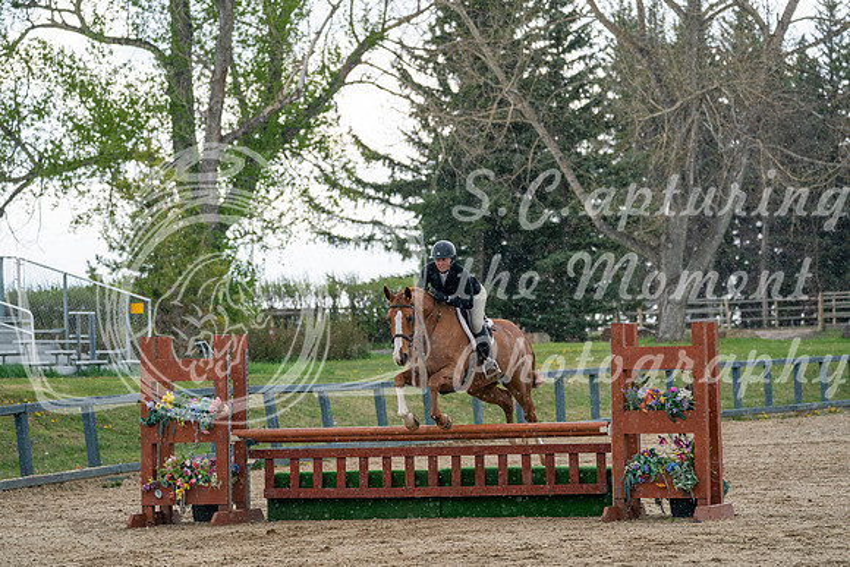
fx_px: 4227
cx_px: 425
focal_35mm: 179
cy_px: 284
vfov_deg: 7.7
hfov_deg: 11.5
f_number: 5.6
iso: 1600
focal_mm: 179
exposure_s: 1/1250
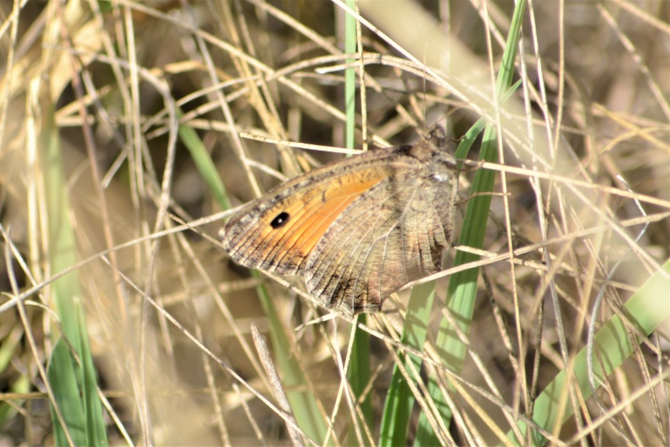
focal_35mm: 450
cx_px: 335
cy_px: 224
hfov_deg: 4.6
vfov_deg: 3.1
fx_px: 8374
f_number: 8
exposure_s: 1/160
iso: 100
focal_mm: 300
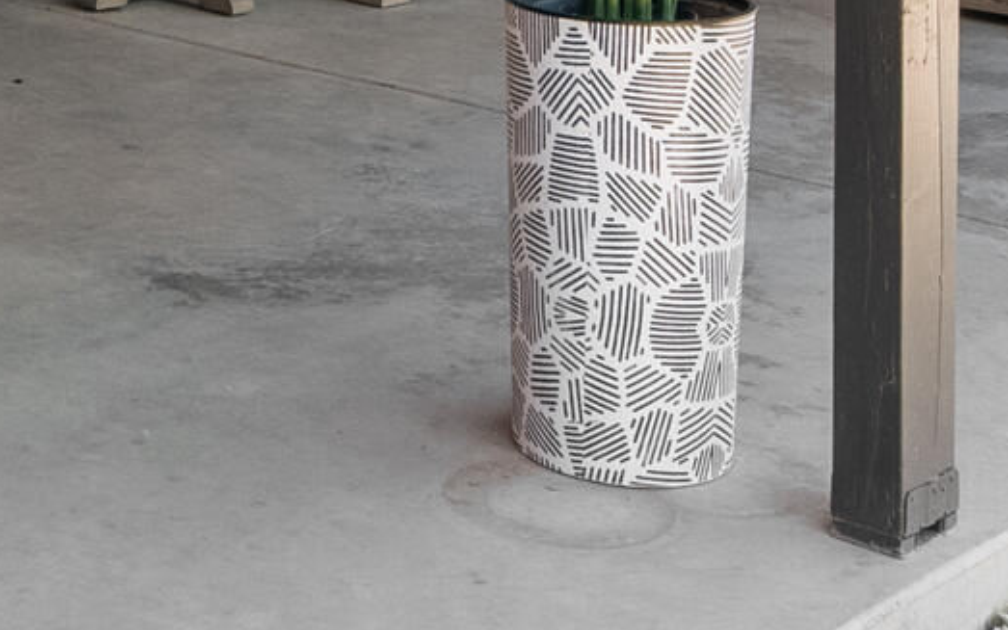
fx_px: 2143
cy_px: -366
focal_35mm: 78
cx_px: -254
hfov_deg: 23.7
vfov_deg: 15.2
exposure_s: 1/30
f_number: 8
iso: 100
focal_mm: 16
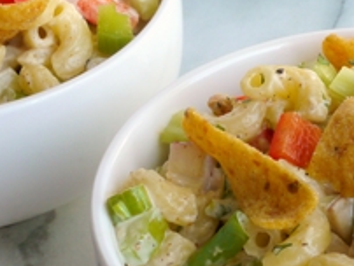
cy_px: 85
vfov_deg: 10.5
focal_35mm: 142
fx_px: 1454
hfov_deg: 13.8
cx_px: 301
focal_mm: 25
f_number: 13
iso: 320
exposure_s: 1/30
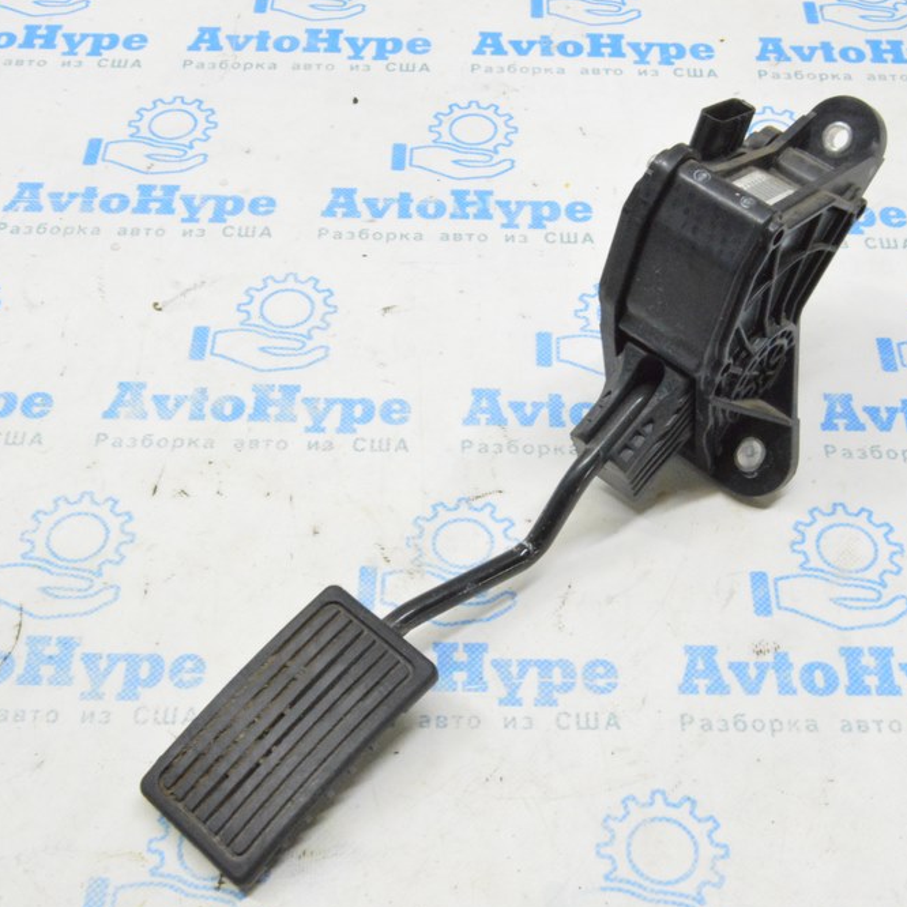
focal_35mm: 47
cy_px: 453
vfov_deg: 36.1
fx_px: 1393
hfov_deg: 36.0
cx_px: 492
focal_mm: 24
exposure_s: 1/15
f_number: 20
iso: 6400
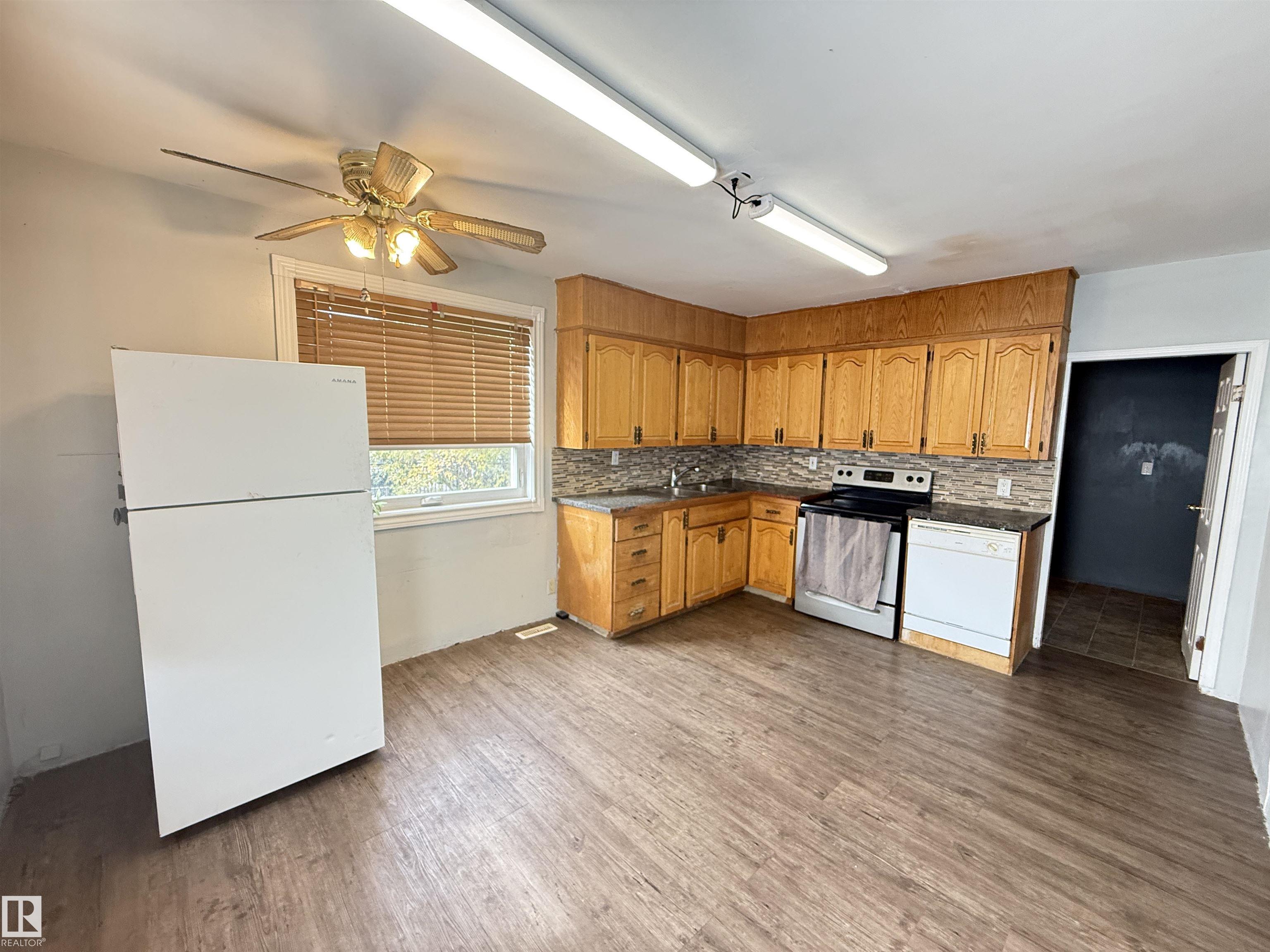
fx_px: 514
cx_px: 635
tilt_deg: -5.8
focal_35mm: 14
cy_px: 476
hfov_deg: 102.1
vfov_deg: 85.7
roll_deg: -1.0
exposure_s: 1/60
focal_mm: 2.22
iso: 320
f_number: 2.2
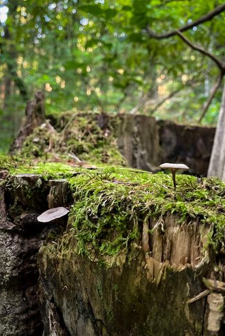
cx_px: 122
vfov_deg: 65.4
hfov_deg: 46.4
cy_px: 165
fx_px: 262
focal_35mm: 28
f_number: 1.6
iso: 640
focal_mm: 4.2
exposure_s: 1/35
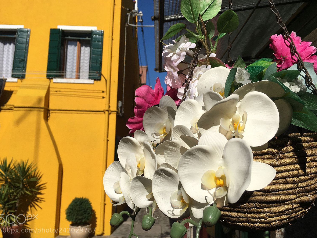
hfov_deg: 58.3
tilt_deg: +7.2
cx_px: 155
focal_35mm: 31
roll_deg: -1.3
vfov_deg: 45.4
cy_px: 120
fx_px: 284
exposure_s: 1/3846
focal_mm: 4.15
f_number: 2.2
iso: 25
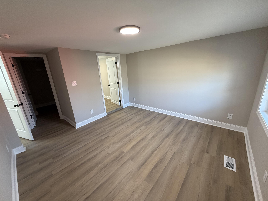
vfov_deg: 85.7
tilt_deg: -16.7
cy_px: 100
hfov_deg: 102.1
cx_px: 134
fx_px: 108
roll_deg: +3.6
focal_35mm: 14
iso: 250
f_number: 2.2
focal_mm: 2.22
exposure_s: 1/60
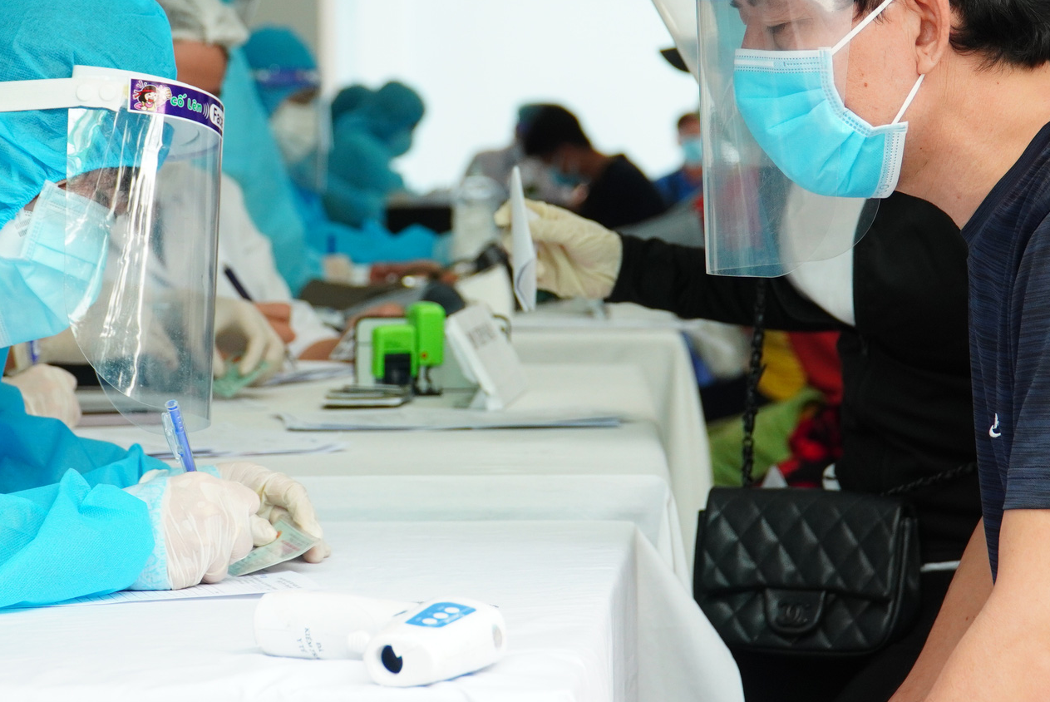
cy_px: 207
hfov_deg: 17.9
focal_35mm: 114
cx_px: 484
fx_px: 3327
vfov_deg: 12.0
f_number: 4
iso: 800
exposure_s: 1/400
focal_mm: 48
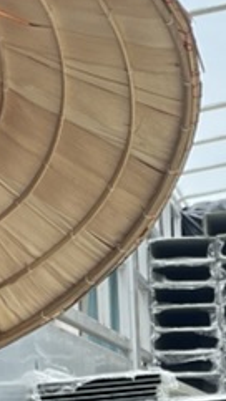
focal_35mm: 106
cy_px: 336
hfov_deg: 11.3
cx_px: 246
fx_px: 1130
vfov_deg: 19.9
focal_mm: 2.71
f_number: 2.2
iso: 32
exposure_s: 1/216
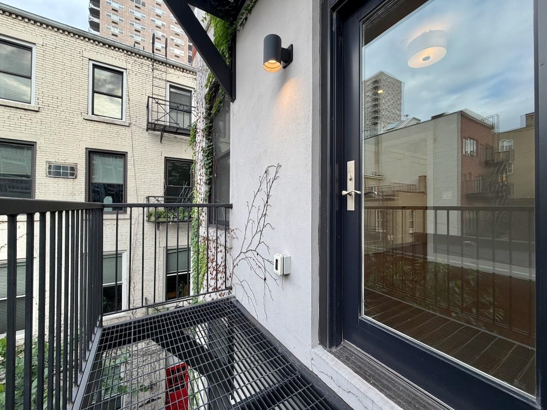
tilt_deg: -0.5
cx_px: 274
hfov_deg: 102.1
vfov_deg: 85.7
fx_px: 221
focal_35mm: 14
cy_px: 205
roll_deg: +0.1
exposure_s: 1/381
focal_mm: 2.22
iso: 50
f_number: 2.2
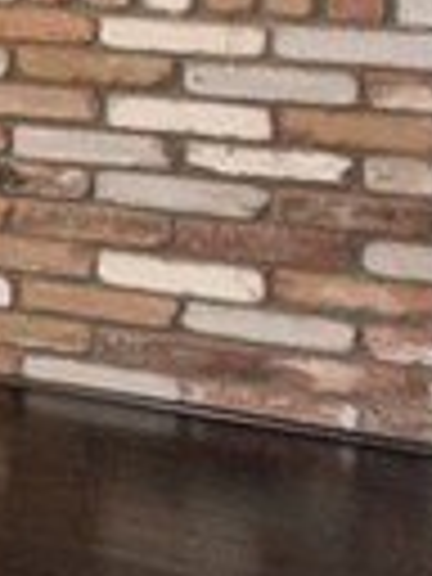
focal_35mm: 108
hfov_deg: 6.0
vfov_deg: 17.2
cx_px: -1840
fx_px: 1797
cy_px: -146
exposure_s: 1/125
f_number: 5.6
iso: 800
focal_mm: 14
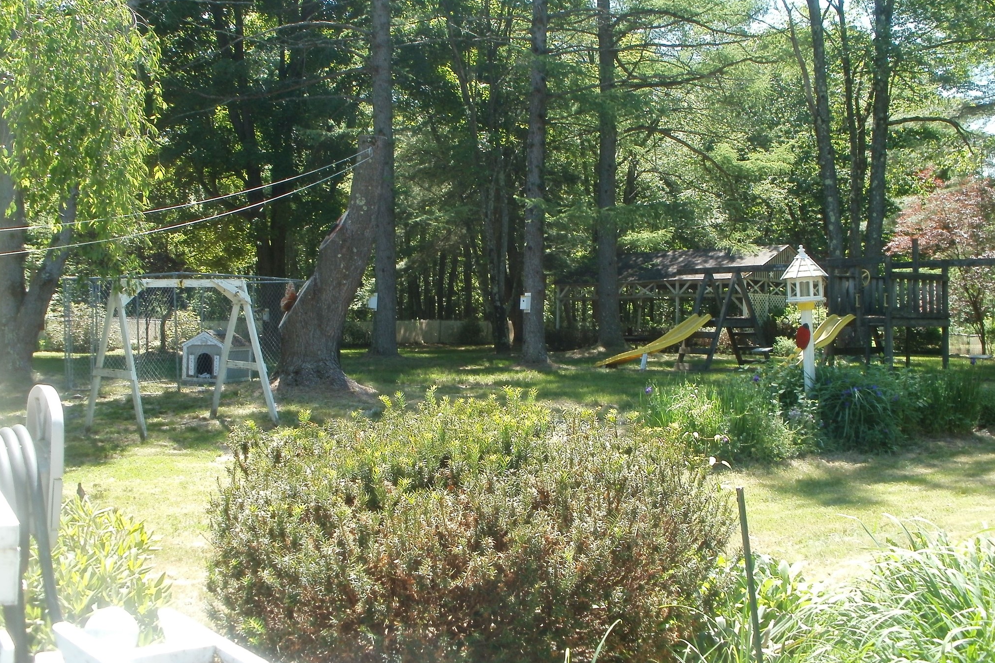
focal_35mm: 38
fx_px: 1050
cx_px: 500
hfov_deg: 50.7
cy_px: 286
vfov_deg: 35.0
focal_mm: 6.3
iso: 100
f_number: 5.6
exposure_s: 1/60
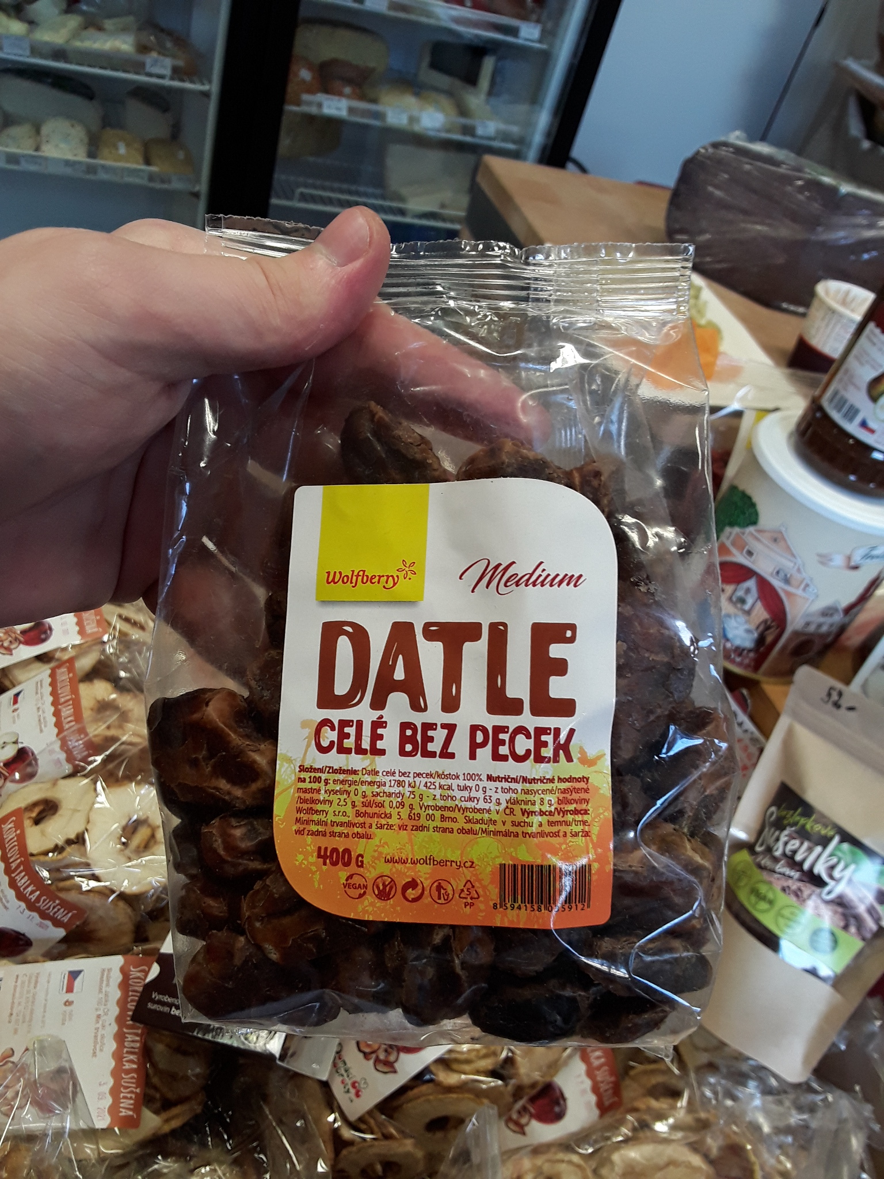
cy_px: 590
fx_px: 919
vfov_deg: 65.3
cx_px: 442
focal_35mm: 27
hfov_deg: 51.4
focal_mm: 2.91
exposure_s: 1/33
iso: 50
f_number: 1.9
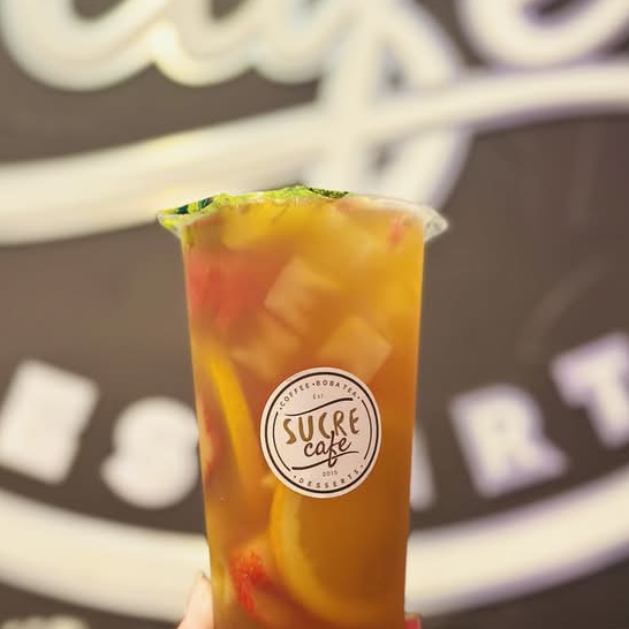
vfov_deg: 30.0
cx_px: 316
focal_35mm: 57
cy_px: 372
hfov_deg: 30.0
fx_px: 1172
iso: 320
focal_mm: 6.86
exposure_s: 1/40
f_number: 1.78
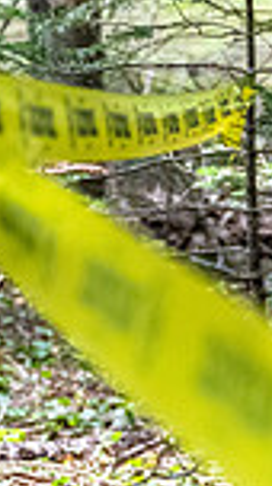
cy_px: 248
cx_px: 806
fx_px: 3181
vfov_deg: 8.7
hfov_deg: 4.7
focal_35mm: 247
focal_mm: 55
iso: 10000
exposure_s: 1/2500
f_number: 2.8
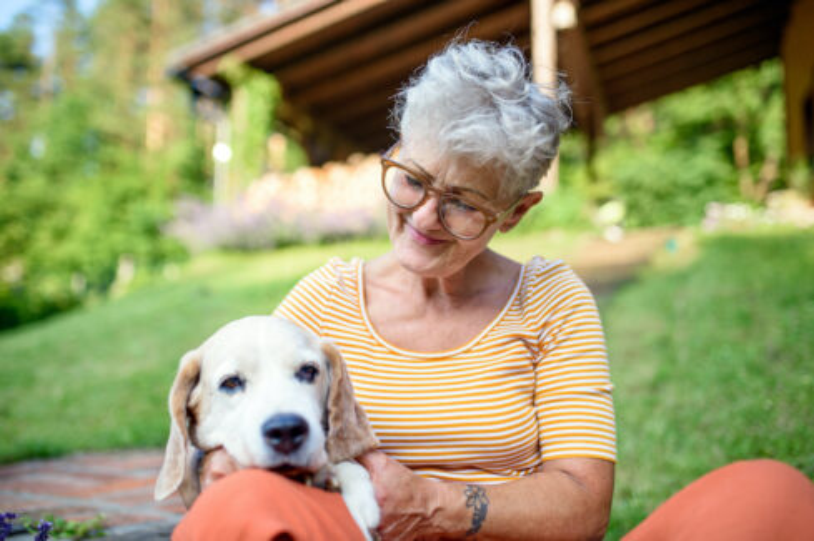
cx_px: 407
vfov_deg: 37.8
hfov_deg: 54.5
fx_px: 791
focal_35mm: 35
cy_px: 270
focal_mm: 35
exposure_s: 1/1600
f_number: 2
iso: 250
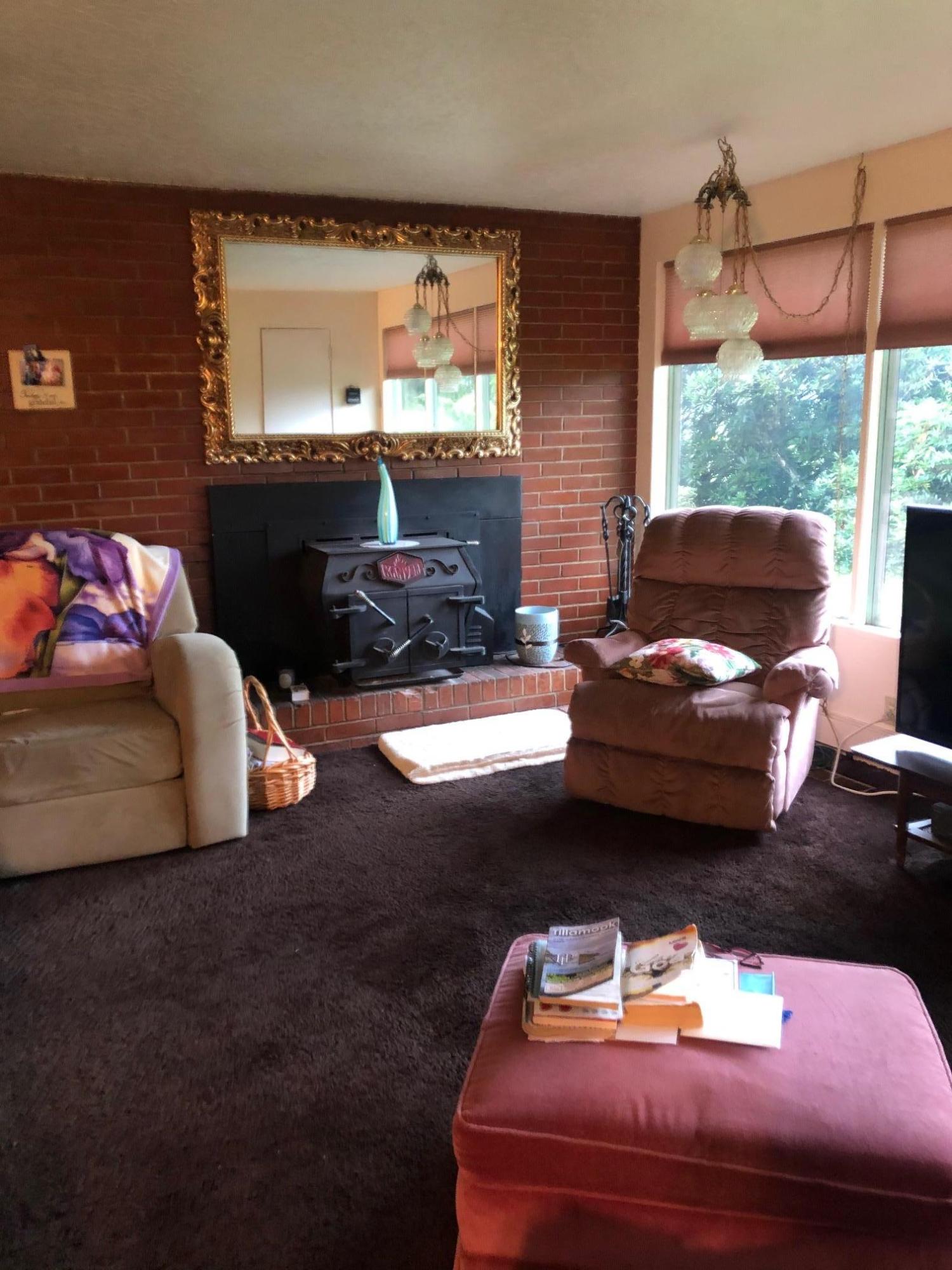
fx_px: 1027
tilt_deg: -11.6
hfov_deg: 49.7
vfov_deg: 63.4
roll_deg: +0.0
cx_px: 476
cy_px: 635
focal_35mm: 28
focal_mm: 4
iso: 80
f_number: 1.8
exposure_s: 1/5
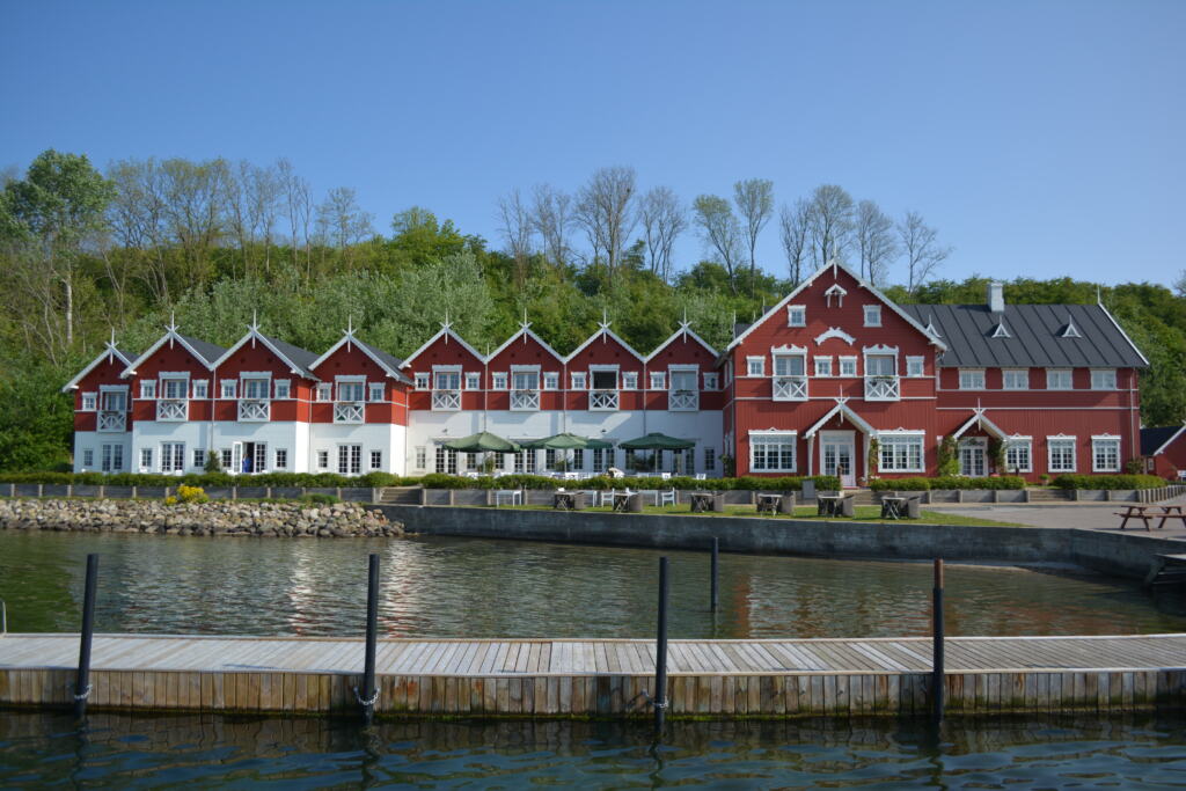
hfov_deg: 67.4
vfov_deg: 47.9
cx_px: 593
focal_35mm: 27
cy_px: 396
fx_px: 890
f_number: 3.5
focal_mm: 18
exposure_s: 1/1000
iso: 100
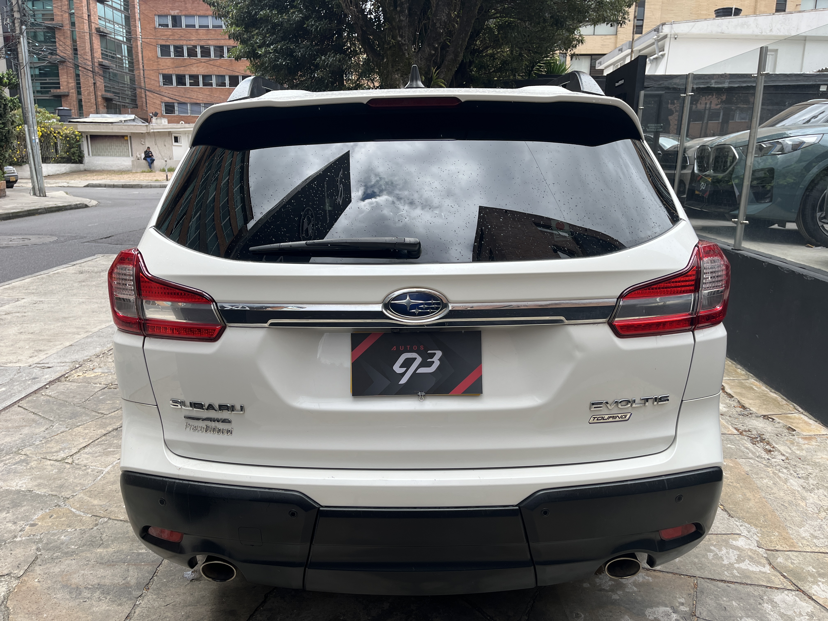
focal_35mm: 26
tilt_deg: -14.0
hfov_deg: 67.3
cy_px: 310
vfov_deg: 53.1
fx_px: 622
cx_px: 414
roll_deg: -1.1
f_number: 1.6
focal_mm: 5.1
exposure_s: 1/1086
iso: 50
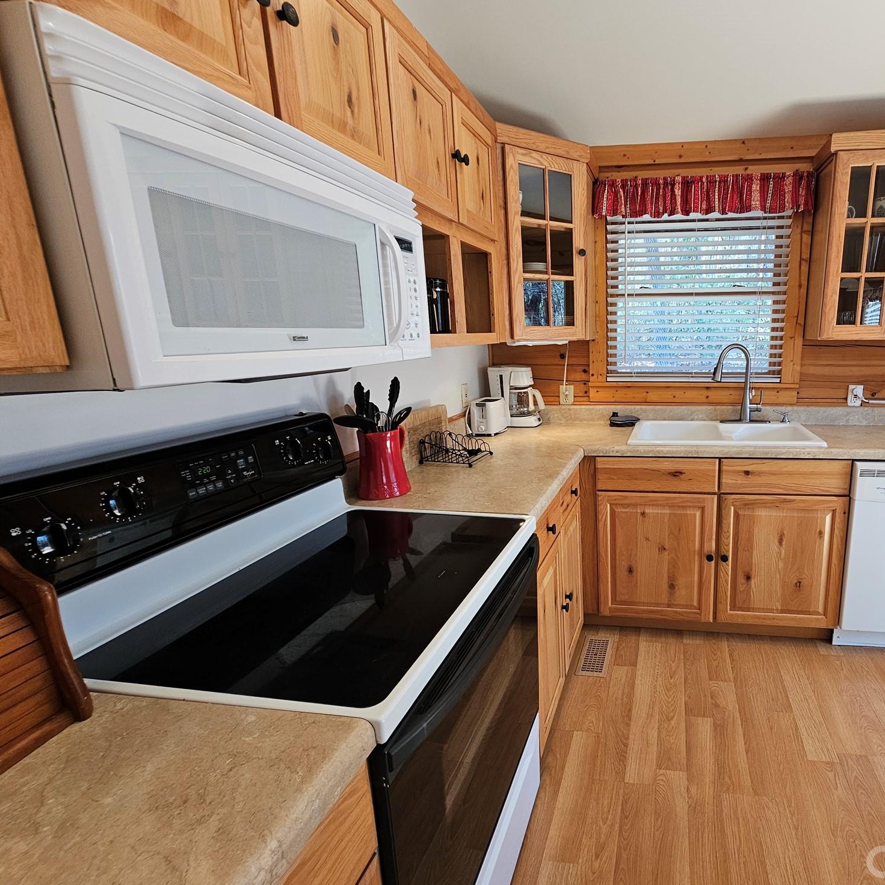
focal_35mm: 16
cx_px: 612
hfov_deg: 83.4
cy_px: 445
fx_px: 463
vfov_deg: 87.4
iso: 64
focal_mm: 2.2
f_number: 2.2
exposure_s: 1/60
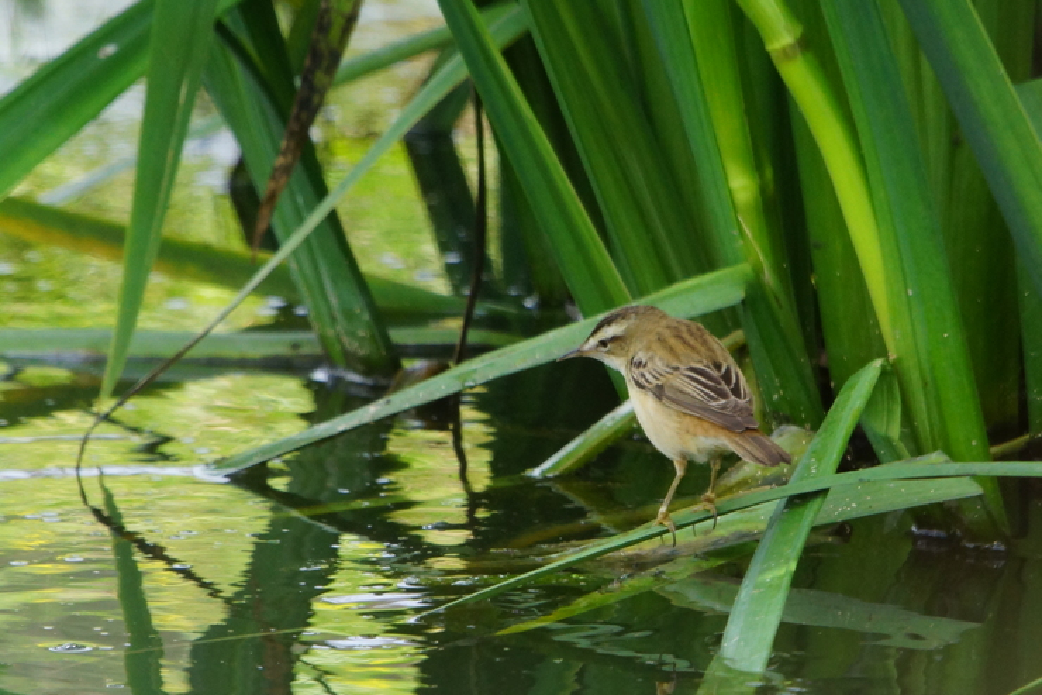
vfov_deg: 2.3
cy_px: 348
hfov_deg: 3.4
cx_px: 521
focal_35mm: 600
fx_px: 17362
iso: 640
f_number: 8
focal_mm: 400
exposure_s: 1/250
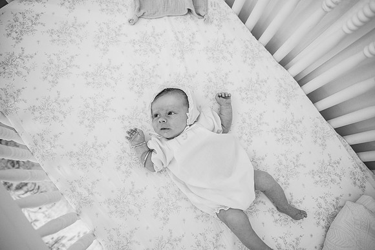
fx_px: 250
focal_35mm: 24
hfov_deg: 73.7
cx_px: 188
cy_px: 125
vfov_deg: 53.2
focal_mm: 24
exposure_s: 1/200
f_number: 2.8
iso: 1600
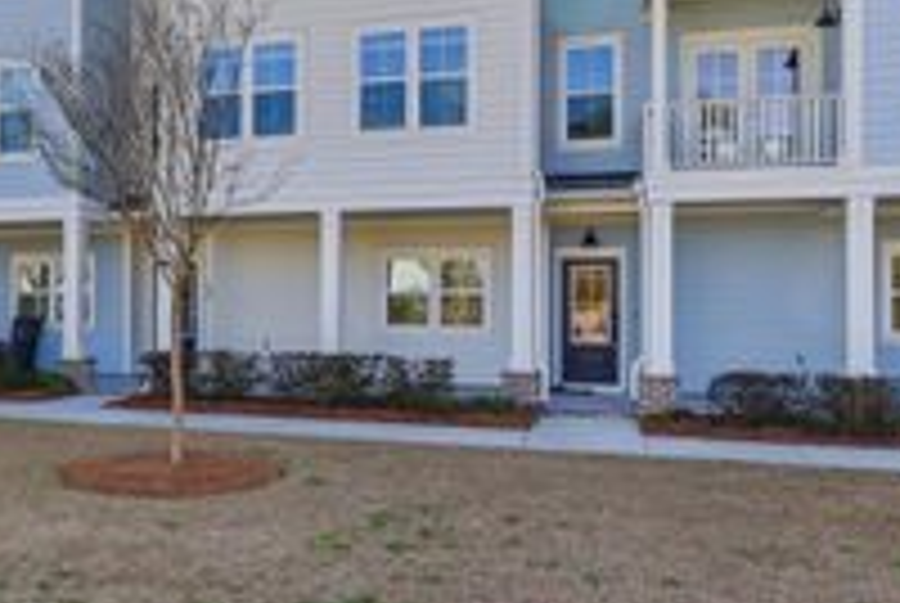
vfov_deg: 33.5
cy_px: 274
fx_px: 1001
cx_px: 216
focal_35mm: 40
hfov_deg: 46.5
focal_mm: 16
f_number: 9
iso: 320
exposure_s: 1/8000
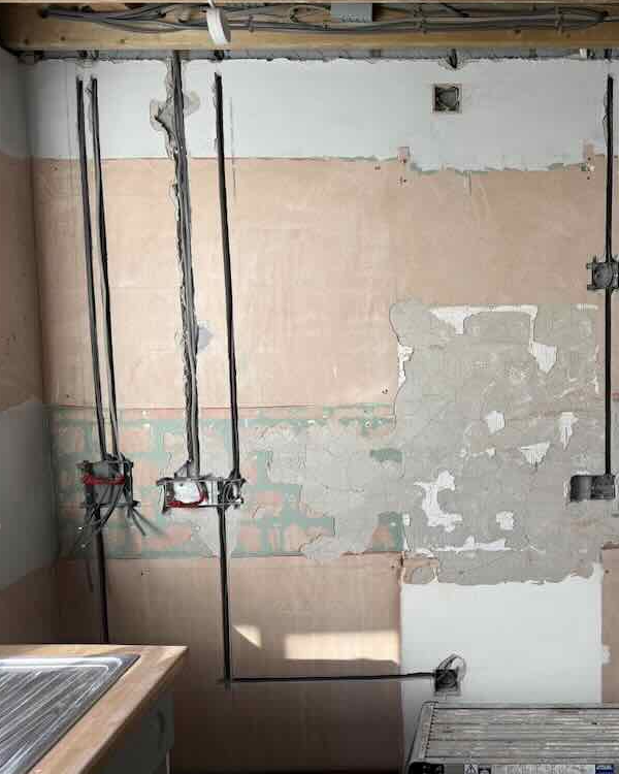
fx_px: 733
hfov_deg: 43.8
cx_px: 488
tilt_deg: -4.3
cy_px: 386
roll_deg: +0.7
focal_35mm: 32
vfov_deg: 55.7
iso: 80
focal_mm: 6.76
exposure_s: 1/329
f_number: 1.78
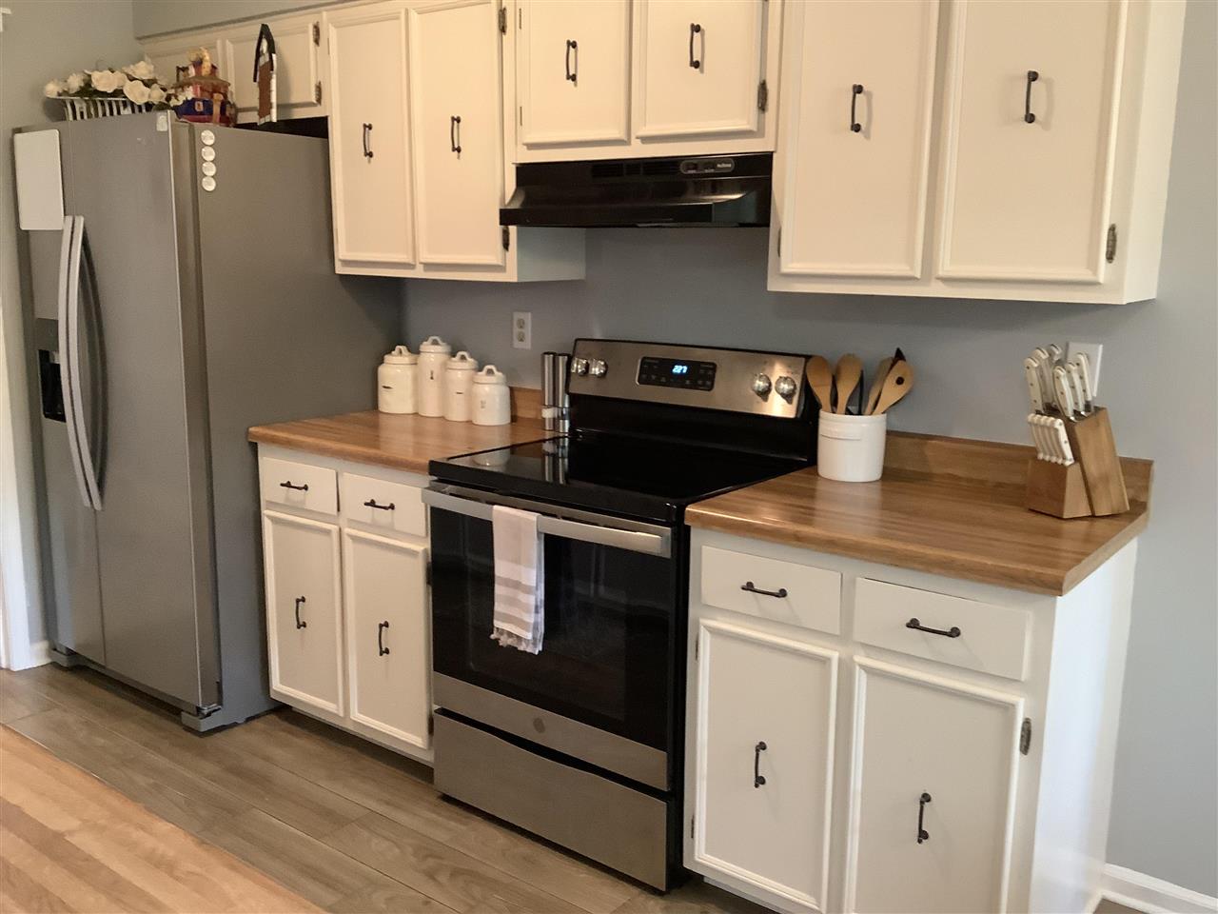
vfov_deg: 45.4
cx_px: 609
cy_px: 457
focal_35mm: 31
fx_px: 1091
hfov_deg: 58.4
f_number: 2.4
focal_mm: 3.3
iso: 320
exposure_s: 1/30
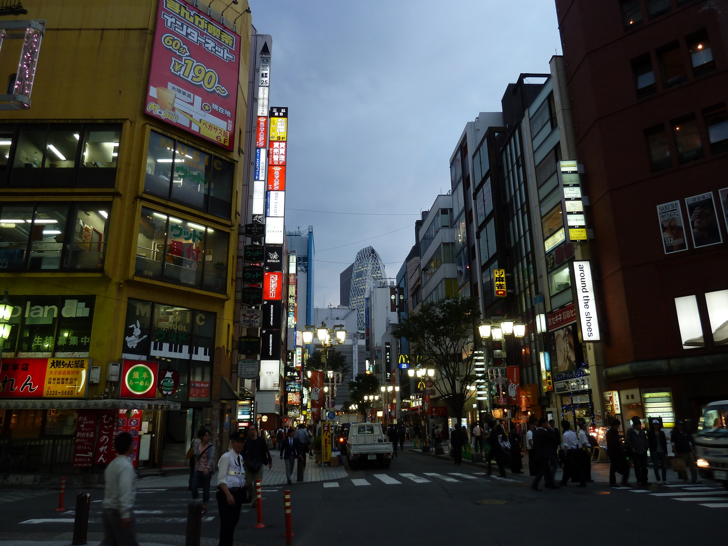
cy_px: 273
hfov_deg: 69.4
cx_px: 364
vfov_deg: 54.9
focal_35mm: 25
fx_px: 526
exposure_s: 1/30
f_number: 3.3
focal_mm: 4.1
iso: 80
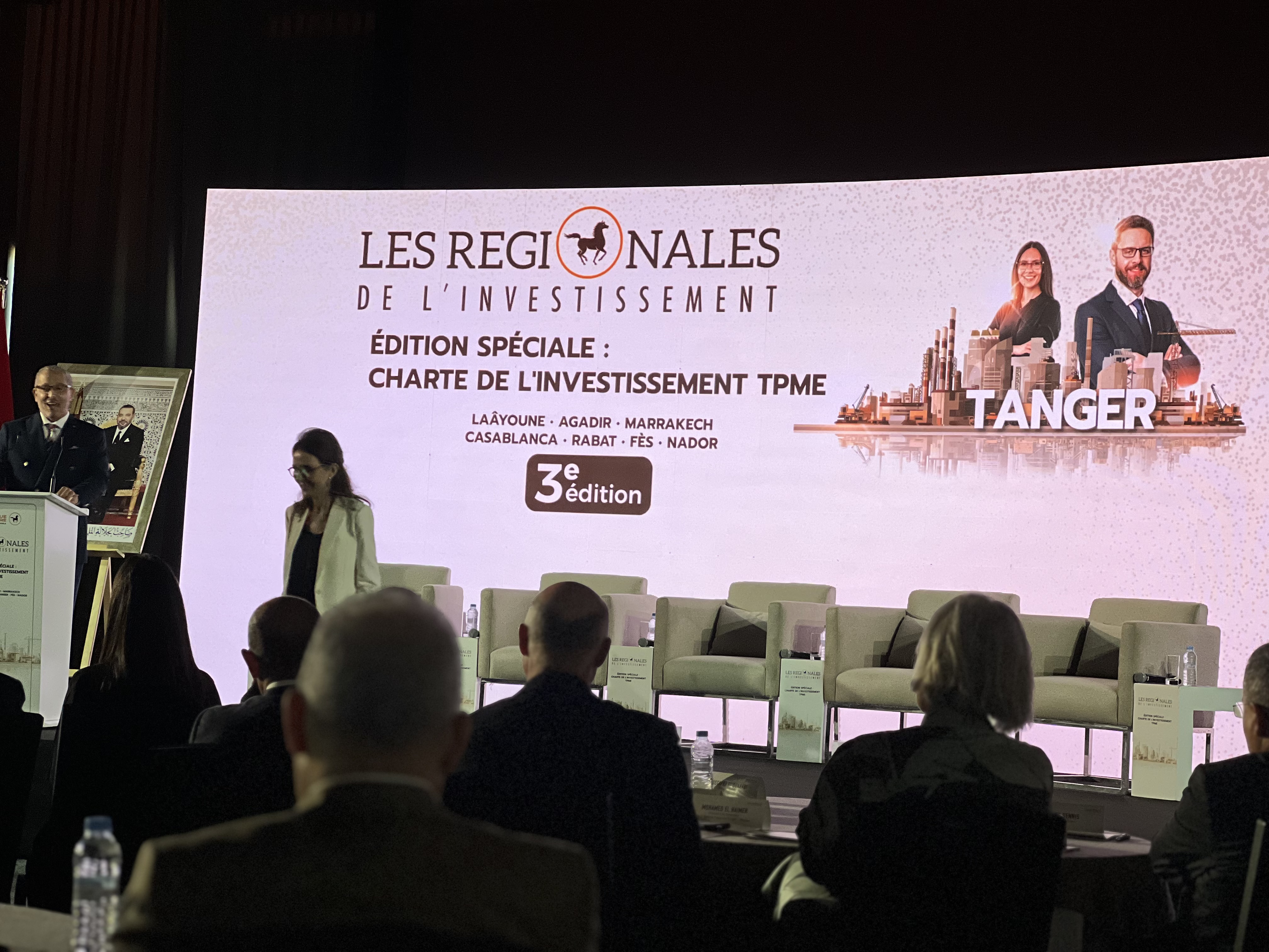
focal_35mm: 77
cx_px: 634
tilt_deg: +3.4
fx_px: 2823
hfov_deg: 25.3
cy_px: 476
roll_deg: -2.9
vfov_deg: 19.1
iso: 250
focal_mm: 9
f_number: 2.8
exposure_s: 1/110
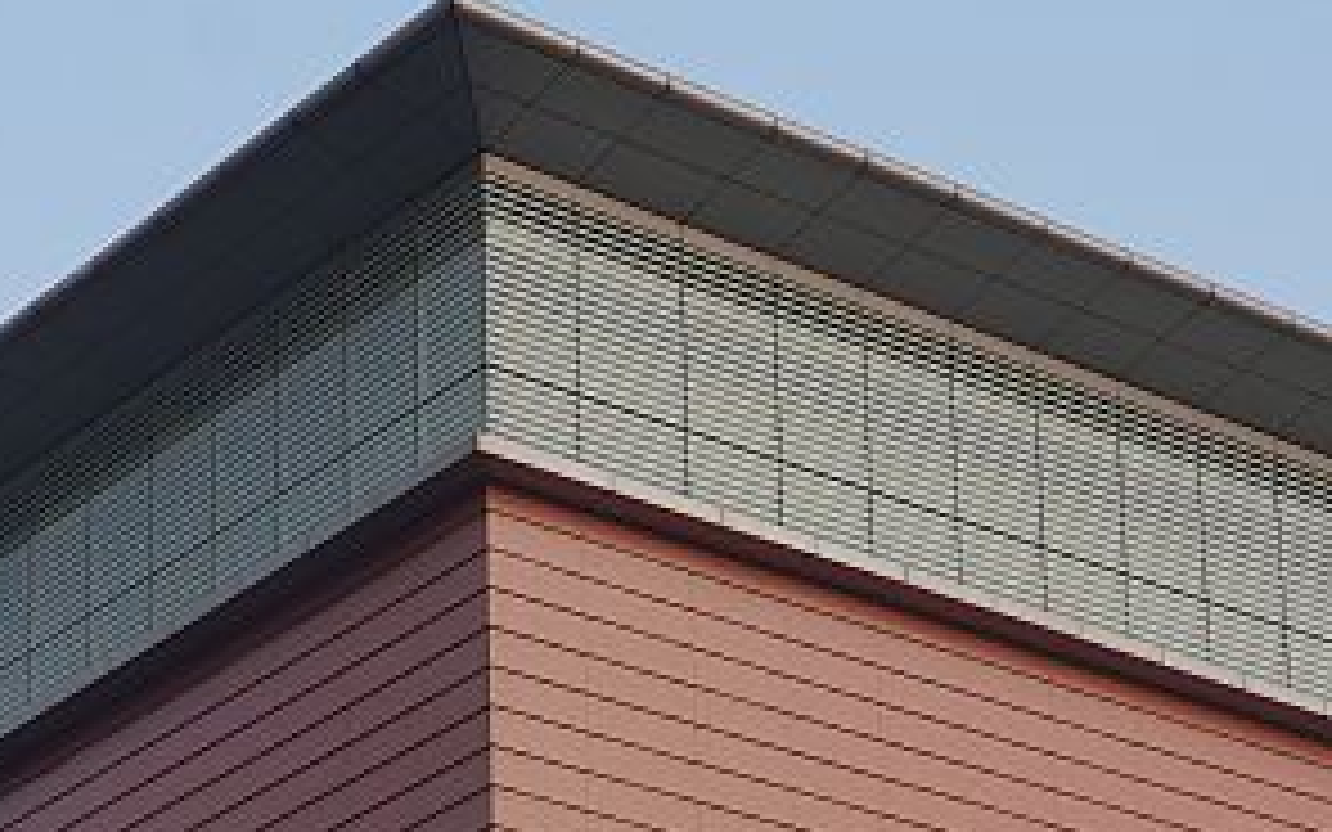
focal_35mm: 124
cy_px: 1277
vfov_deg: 10.2
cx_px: 364
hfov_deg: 16.8
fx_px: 4501
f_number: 7.1
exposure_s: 1/400
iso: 400
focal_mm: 30
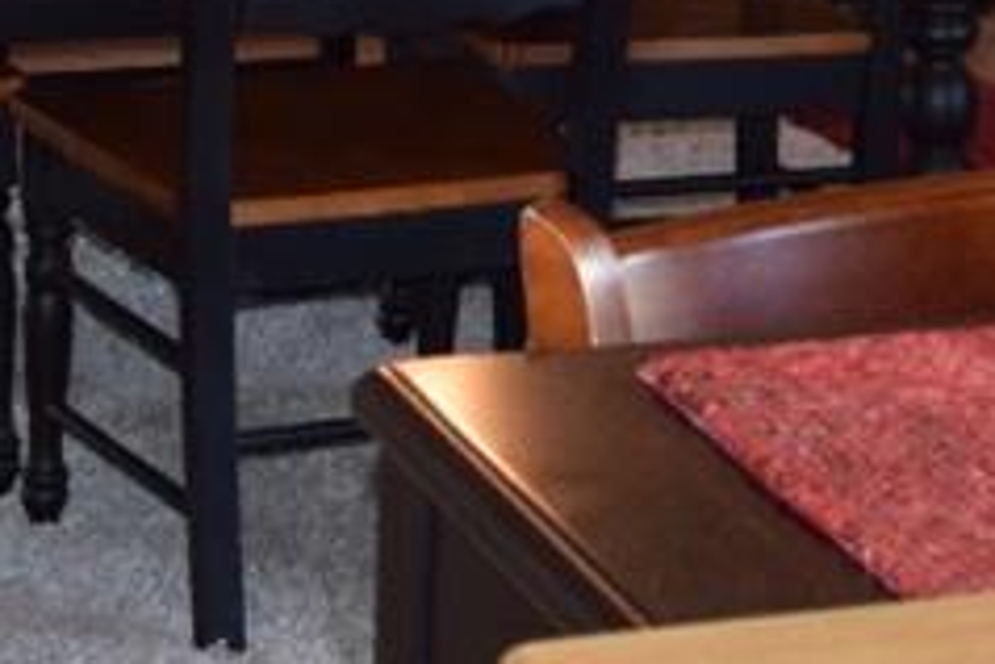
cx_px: 1158
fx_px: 4701
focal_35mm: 170
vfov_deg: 7.5
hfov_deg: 11.9
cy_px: -946
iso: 800
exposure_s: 1/60
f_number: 4
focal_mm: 18
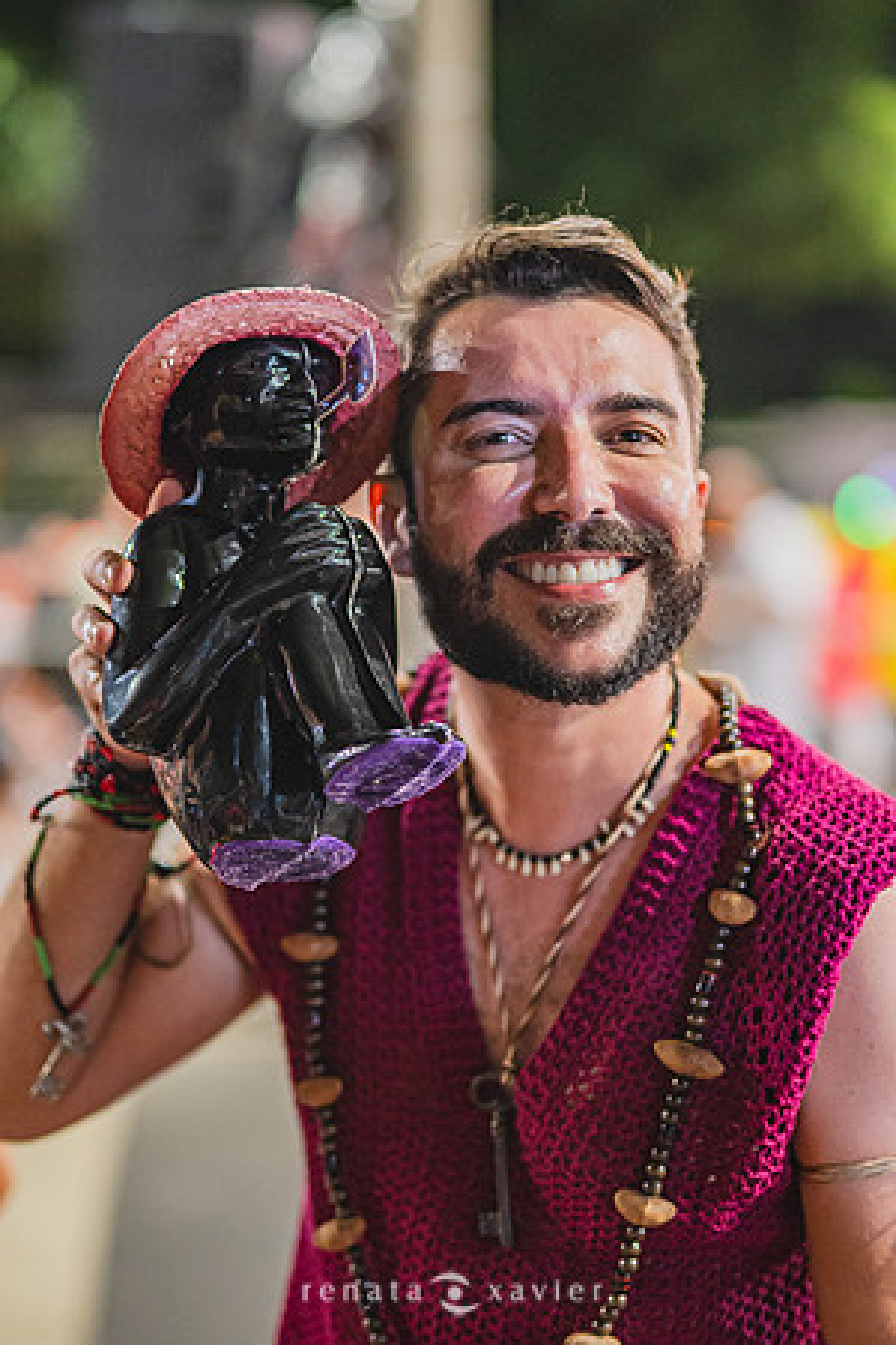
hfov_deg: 18.2
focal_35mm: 75
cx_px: 448
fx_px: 2800
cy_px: 672
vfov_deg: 27.0
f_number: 1.2
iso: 1600
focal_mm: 50
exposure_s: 1/400
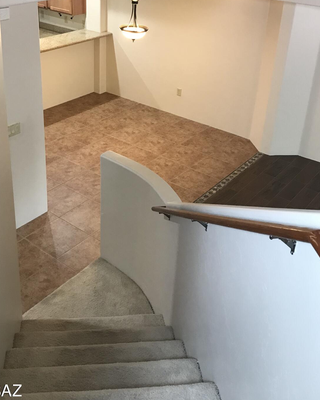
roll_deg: -0.7
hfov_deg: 37.1
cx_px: 122
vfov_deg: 44.9
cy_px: 125
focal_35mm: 40
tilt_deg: -25.1
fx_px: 474
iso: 40
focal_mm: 3.99
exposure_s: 1/15
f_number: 1.8
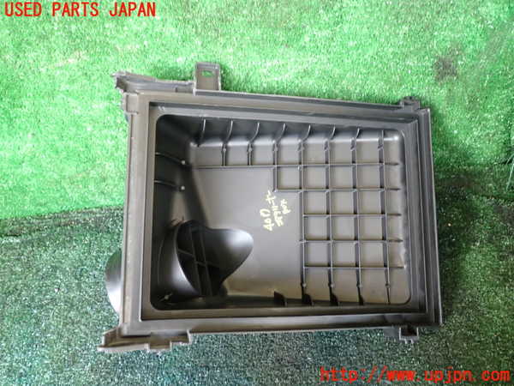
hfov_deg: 60.0
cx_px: 257
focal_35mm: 30
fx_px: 445
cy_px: 193
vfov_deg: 46.8
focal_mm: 5.4
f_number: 2.3
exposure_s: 1/30
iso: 320
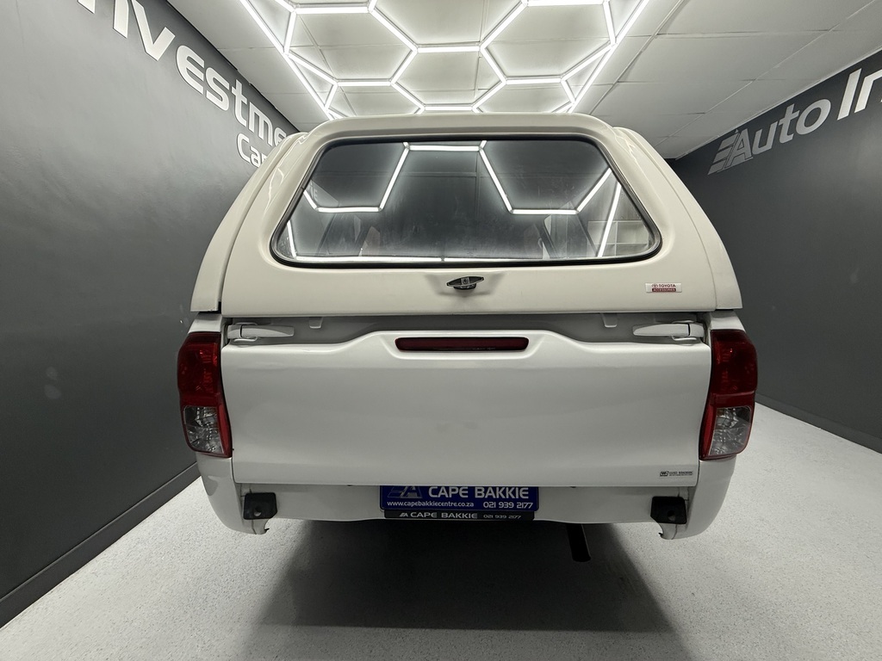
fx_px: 357
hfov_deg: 102.1
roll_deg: +0.7
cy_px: 330
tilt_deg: -6.4
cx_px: 441
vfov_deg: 85.7
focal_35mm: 14
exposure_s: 1/100
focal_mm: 2.22
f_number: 2.2
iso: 200
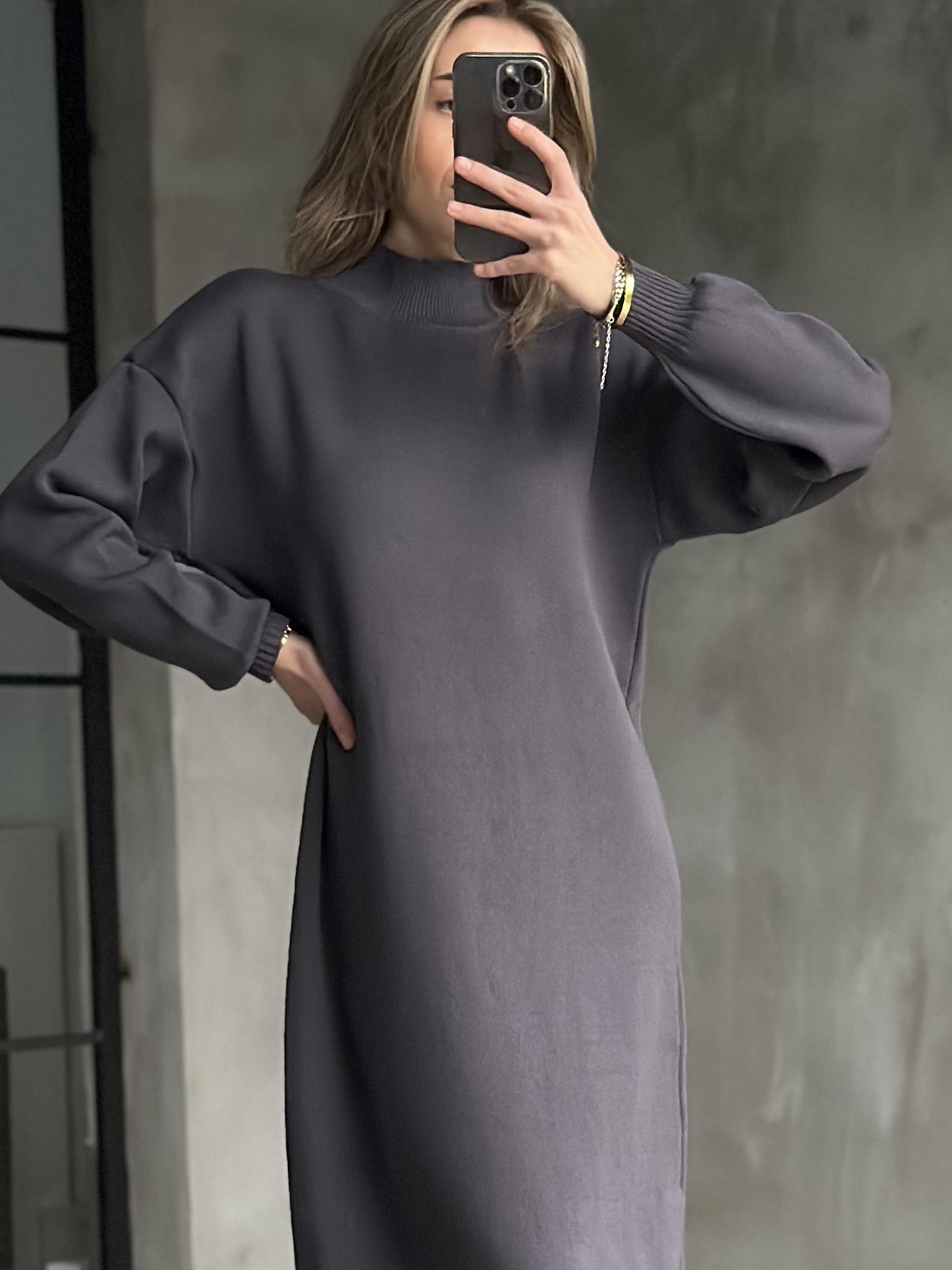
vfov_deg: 20.8
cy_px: 844
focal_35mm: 94
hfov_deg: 15.7
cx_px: 564
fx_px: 3447
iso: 800
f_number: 1.78
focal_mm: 6.86
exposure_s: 1/38
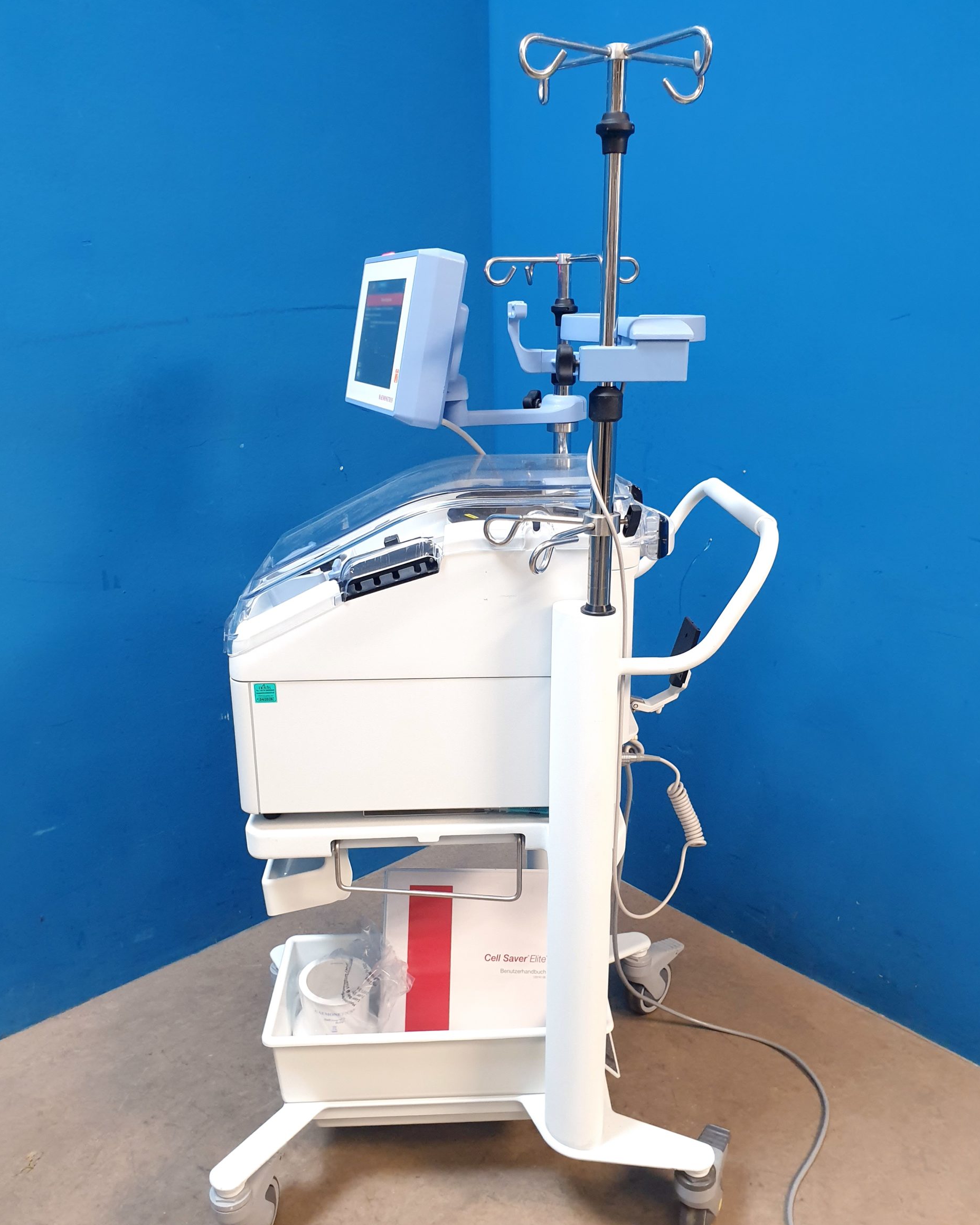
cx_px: 496
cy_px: 632
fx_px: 1015
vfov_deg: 62.2
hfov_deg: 51.5
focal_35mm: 28
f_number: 2.4
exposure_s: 1/33
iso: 320
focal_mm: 4.3
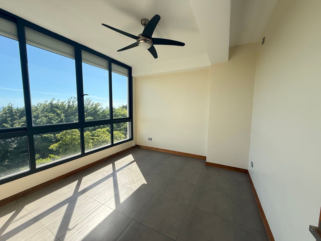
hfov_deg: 102.1
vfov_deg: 85.7
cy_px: 120
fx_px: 130
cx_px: 160
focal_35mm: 14
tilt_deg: -5.6
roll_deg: -1.0
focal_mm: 2.22
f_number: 2.2
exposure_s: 1/694
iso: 50
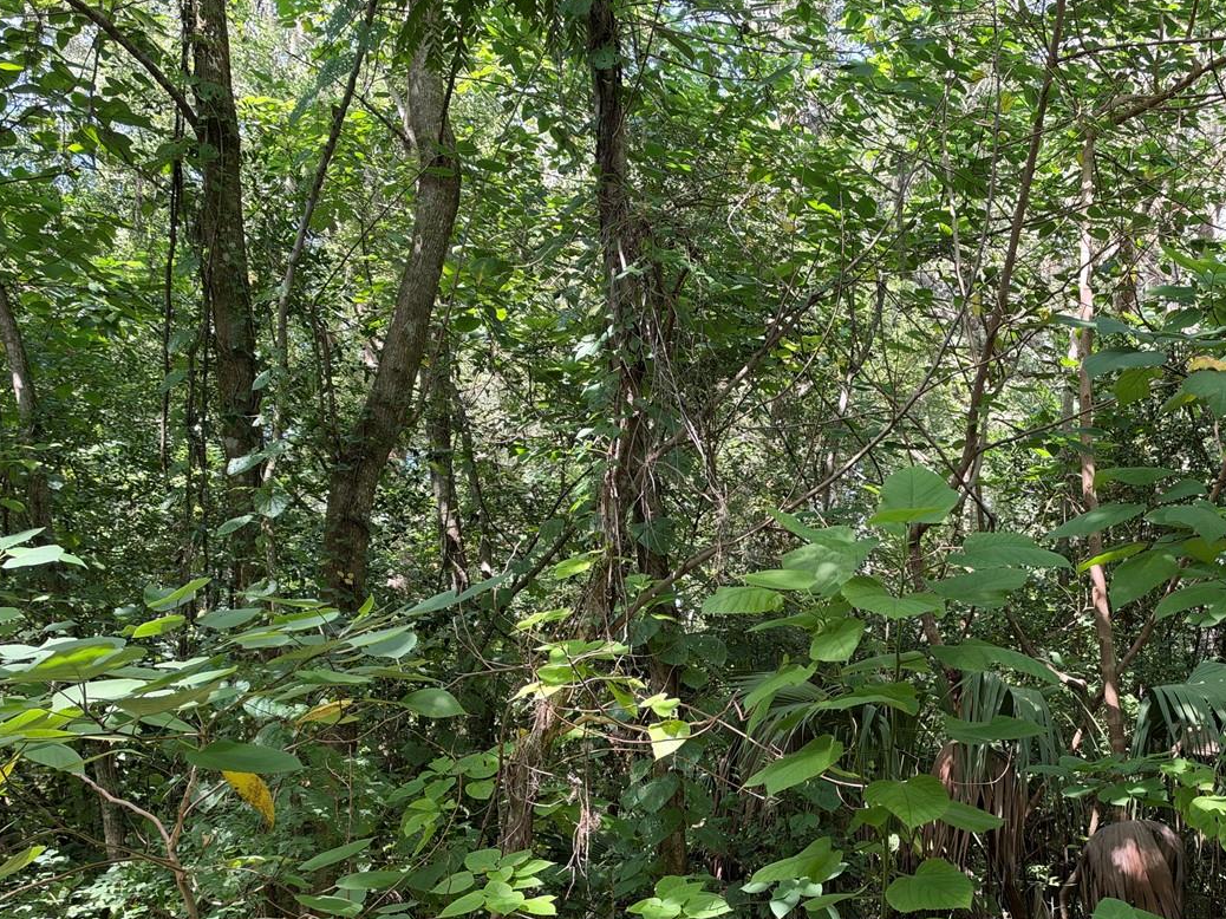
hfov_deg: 49.2
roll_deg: -0.7
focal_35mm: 37
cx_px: 822
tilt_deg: +5.5
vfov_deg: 38.0
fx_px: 1310
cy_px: 654
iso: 100
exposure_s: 1/121
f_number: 1.8
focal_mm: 6.93
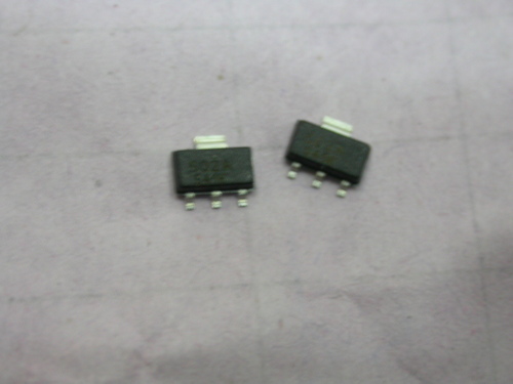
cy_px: 192
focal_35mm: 98
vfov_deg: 15.1
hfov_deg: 20.0
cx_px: 256
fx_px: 1452
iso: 130
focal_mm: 20.4
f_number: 3.9
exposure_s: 1/3.3
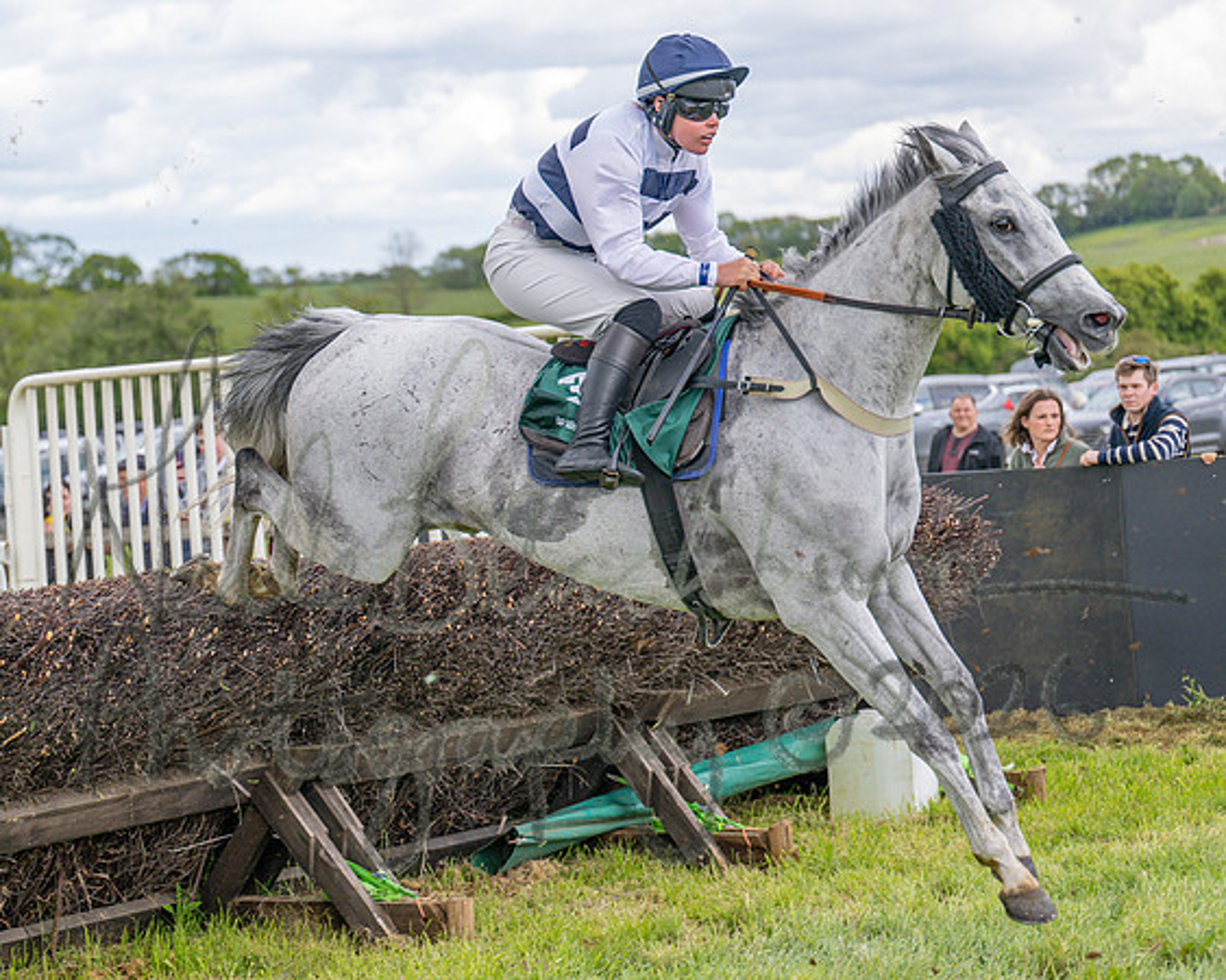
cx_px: 268
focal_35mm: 103
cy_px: 597
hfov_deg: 18.5
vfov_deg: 15.0
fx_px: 3726
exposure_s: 1/2500
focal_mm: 70
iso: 400
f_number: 2.8
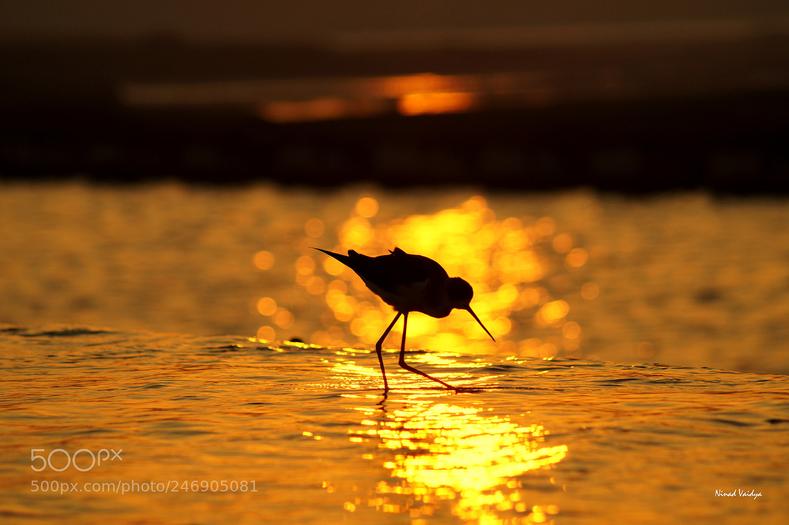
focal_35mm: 300
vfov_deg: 4.6
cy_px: 262
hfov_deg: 6.9
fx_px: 6571
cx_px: 394
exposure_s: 1/400
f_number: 5.6
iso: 100
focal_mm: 200
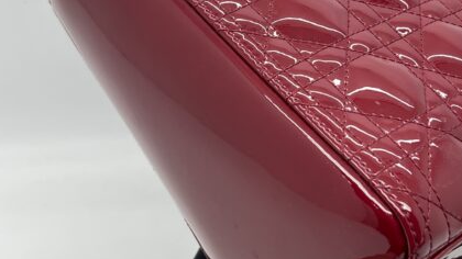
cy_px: 104
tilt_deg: -30.6
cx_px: 329
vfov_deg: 17.4
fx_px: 845
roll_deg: -0.6
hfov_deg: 30.2
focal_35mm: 69
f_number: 1.5
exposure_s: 1/100
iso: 50
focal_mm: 5.7
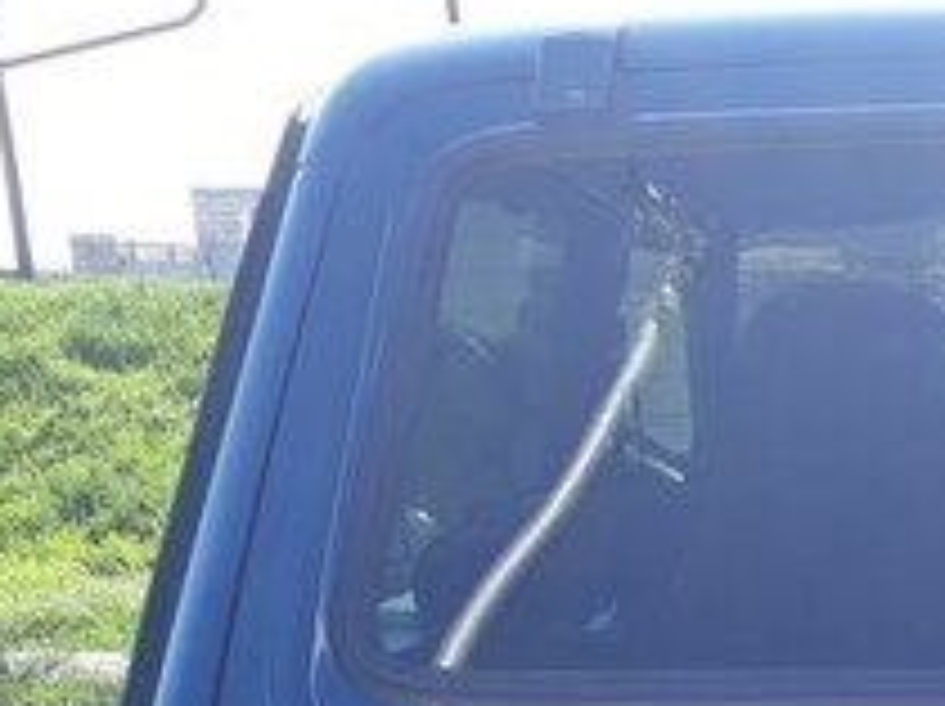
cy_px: 1014
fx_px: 2318
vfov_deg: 16.1
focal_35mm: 85
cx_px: 1166
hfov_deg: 21.3
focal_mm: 3.6
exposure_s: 1/395
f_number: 1.9
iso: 40
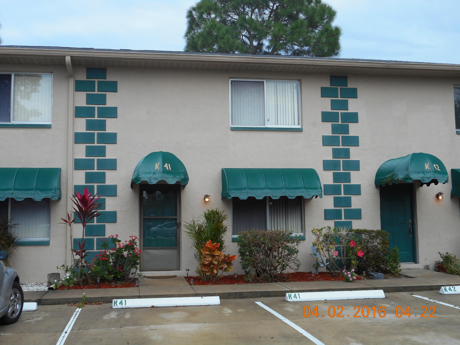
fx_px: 585
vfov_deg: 32.9
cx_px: 230
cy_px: 172
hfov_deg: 42.9
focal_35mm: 44
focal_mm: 7.9
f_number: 4.7
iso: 80
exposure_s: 1/250
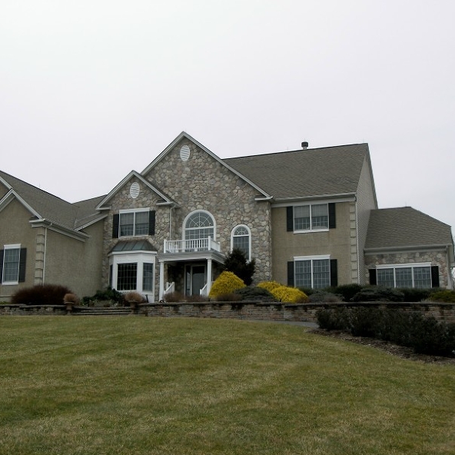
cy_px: 230
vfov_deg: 34.7
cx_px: 199
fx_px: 729
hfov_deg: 34.6
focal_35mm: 49
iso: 50
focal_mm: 8.5
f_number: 3.2
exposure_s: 1/200
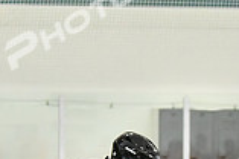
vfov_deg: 2.4
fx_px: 3757
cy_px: 244
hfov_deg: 3.6
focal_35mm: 567
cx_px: 137
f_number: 2.8
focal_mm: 102
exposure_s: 1/1250
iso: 5000
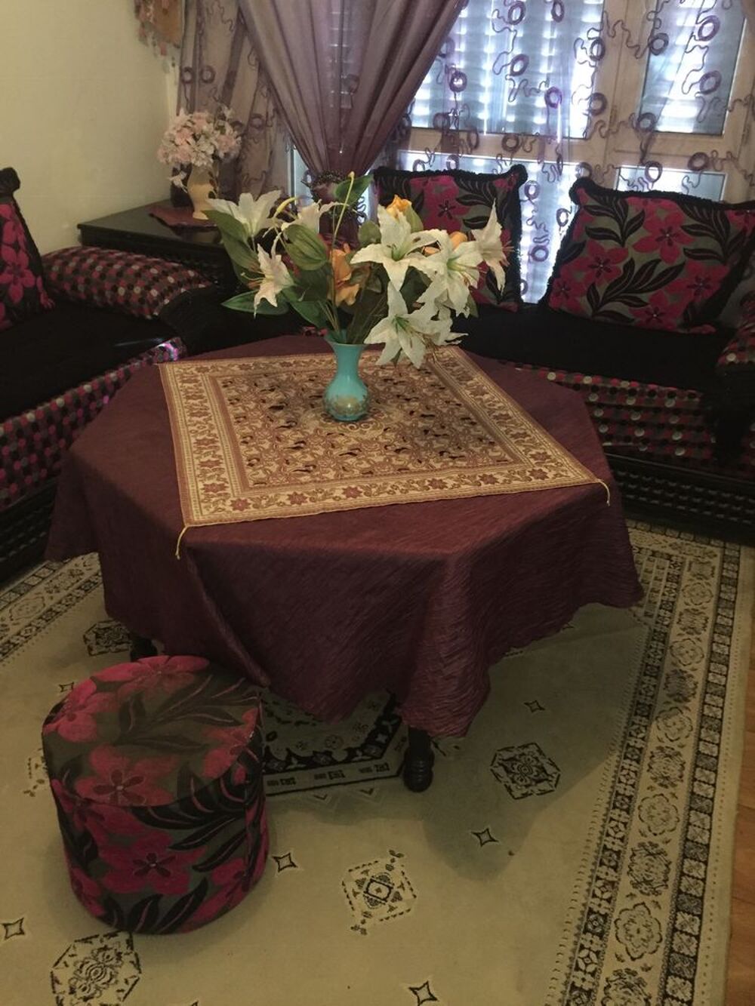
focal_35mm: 29
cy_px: 503
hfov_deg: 48.2
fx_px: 843
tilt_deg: -28.9
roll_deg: -1.0
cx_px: 378
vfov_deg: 61.7
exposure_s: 1/17
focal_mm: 4.15
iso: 500
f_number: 2.2
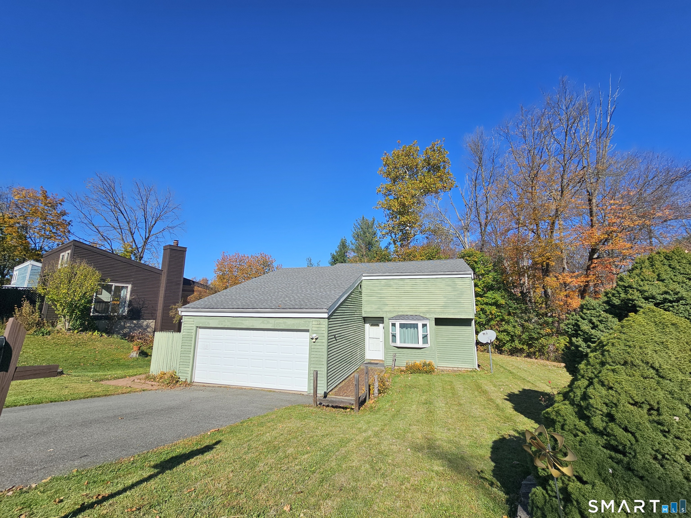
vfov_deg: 89.9
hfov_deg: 106.2
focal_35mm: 13
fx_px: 260
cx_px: 346
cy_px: 259
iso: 50
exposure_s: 1/3067
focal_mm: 2.2
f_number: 2.2
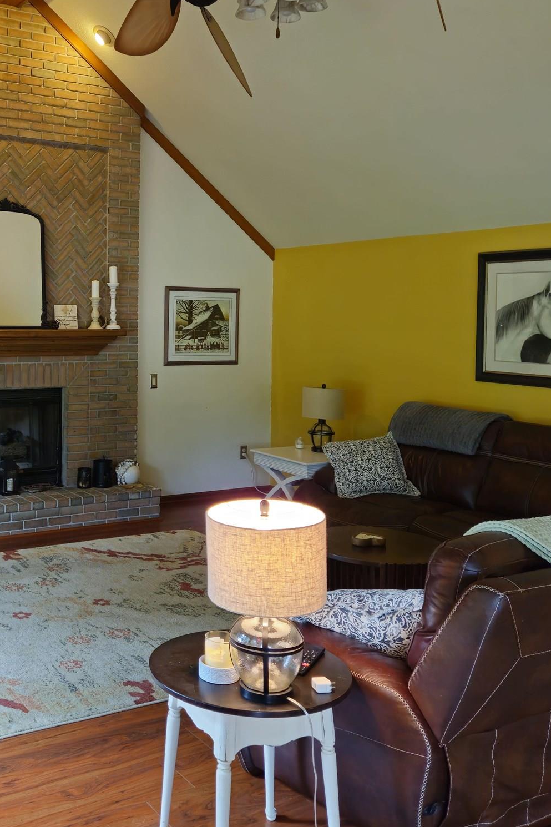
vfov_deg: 51.5
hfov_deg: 34.9
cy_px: 331
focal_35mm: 37
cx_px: 113
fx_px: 850
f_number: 1.8
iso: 250
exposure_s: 1/60
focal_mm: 5.4
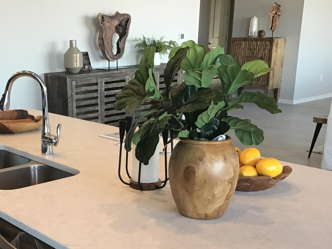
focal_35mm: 52
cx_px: 87
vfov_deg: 27.4
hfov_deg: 36.0
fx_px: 499
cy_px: 202
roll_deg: +0.8
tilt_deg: -19.9
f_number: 2.4
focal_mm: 3.3
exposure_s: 1/30
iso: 64
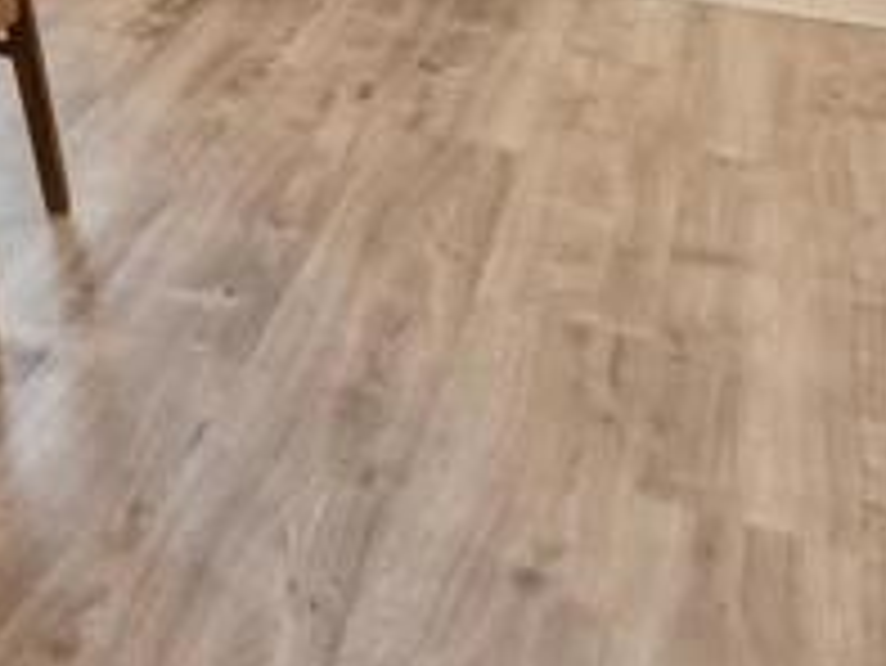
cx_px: -805
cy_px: -562
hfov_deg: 18.6
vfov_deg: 16.3
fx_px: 1921
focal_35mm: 75
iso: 400
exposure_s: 1/13
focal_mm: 10
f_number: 8
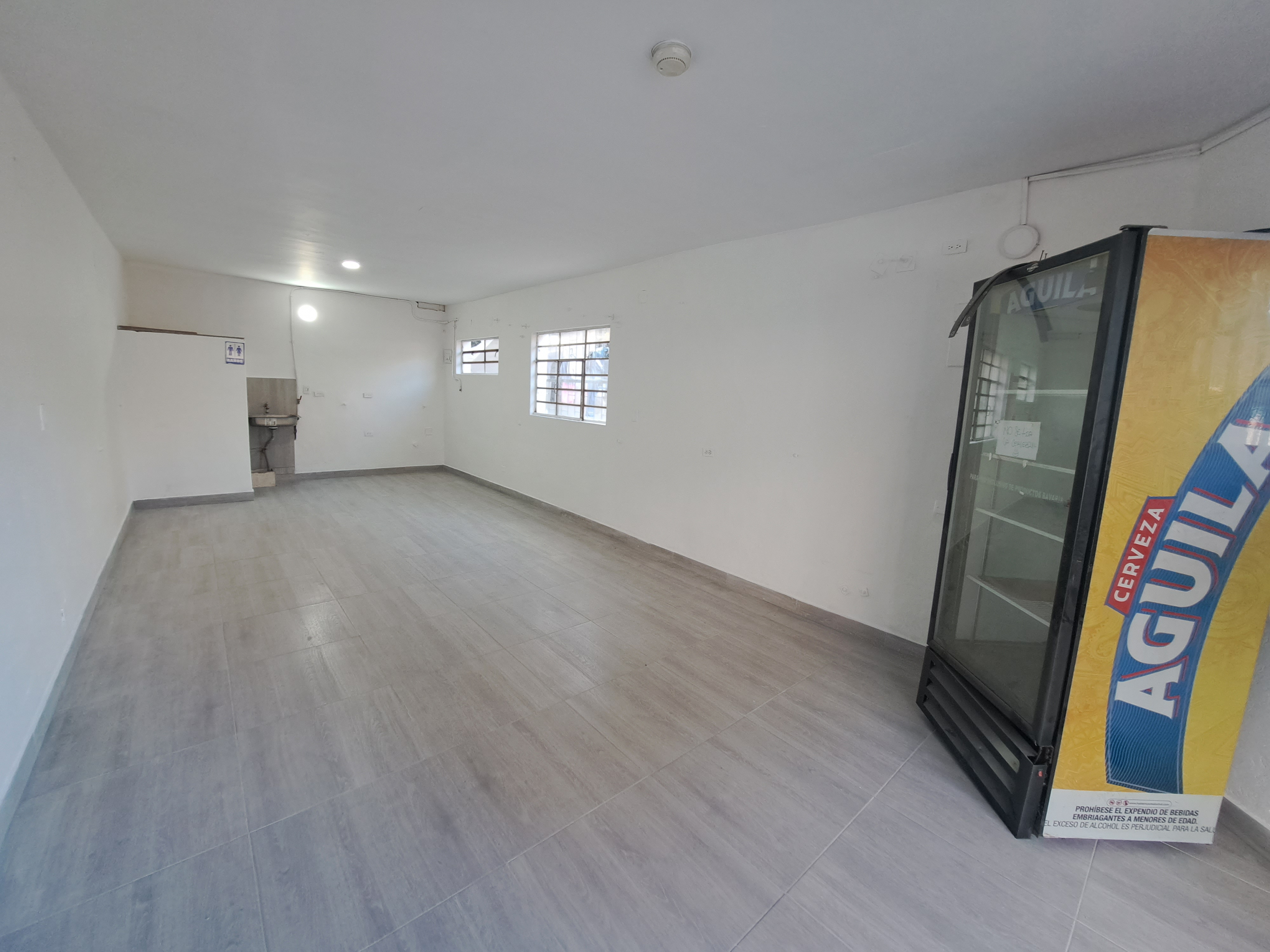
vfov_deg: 89.9
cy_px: 476
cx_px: 635
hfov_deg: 106.2
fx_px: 477
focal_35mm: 13
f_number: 2.2
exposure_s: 1/40
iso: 160
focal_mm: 1.74
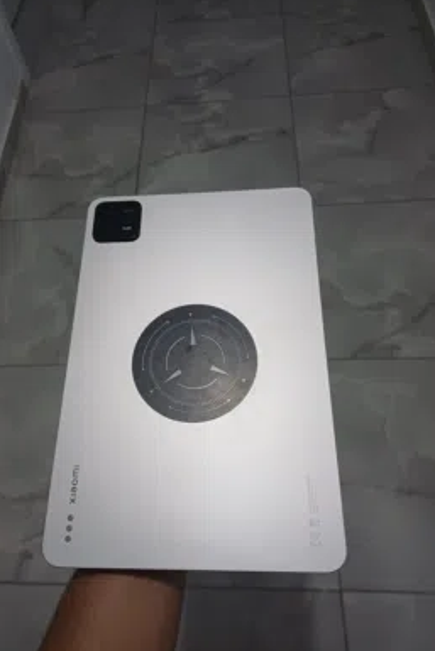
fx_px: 489
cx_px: 198
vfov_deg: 67.4
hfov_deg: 47.9
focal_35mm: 27
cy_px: 323
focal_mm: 4.65
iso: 320
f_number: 1.8
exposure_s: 1/33.3
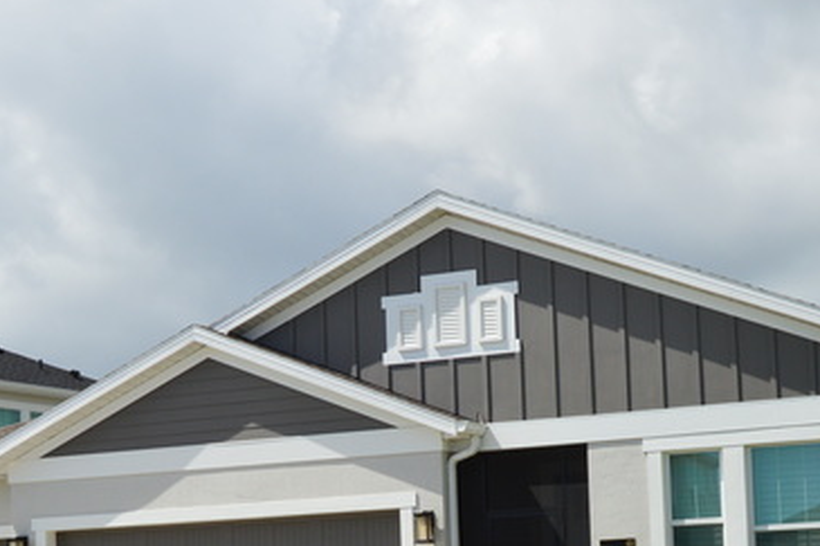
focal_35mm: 68
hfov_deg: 29.6
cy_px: 535
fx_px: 1548
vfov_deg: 19.5
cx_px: 481
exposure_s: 1/500
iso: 250
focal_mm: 22
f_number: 11
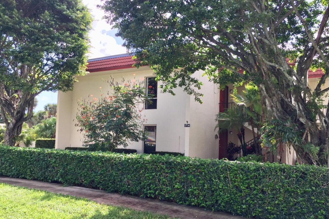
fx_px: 283
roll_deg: -2.3
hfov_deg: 60.3
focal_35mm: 31
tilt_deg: +2.1
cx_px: 168
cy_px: 126
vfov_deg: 42.2
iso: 32
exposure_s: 1/534
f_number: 2.2
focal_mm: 4.15
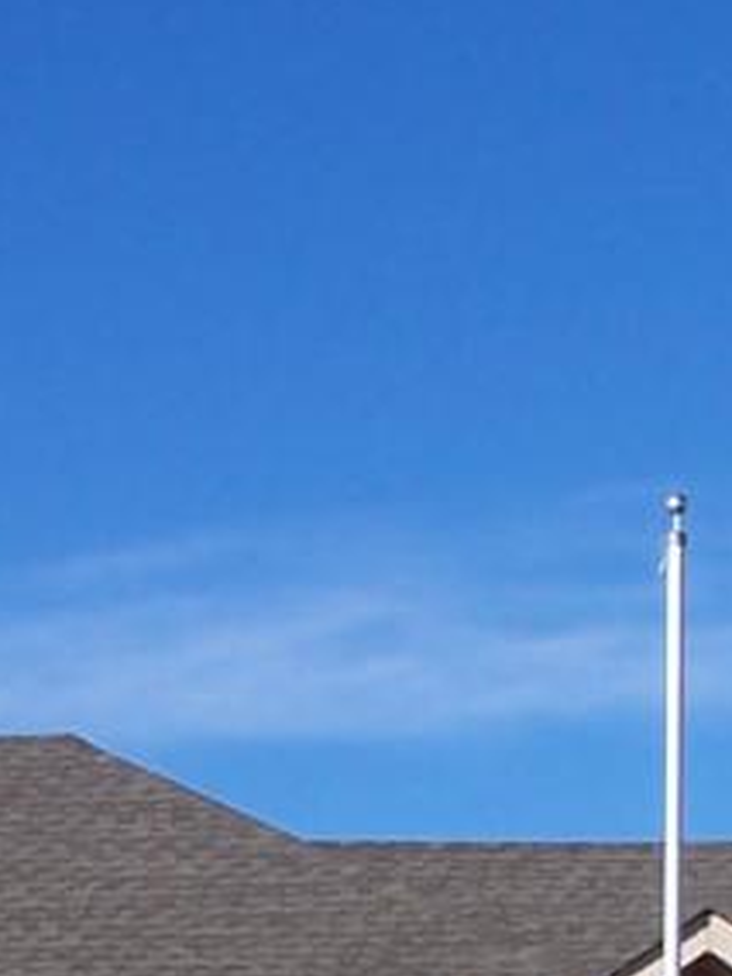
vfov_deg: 11.3
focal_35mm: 171
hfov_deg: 8.7
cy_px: 1189
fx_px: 4821
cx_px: 203
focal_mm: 6.3
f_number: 5.6
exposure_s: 1/350
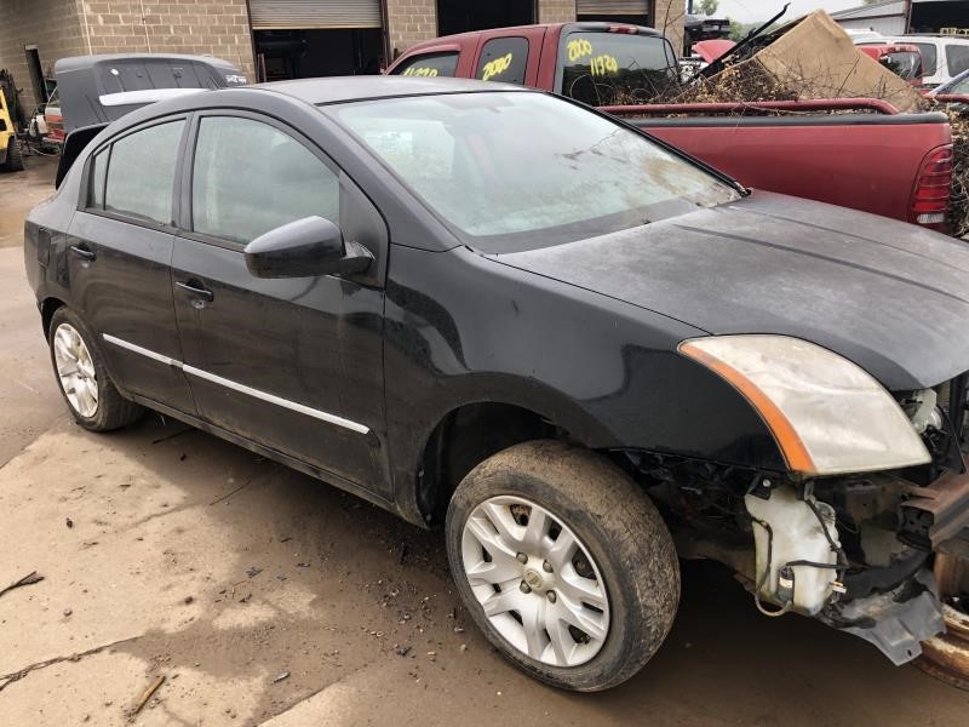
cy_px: 364
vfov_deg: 49.7
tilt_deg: -20.9
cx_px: 484
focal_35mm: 28
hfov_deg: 63.4
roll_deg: +2.1
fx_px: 784
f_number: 1.8
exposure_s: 1/120
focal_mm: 3.99
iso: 25
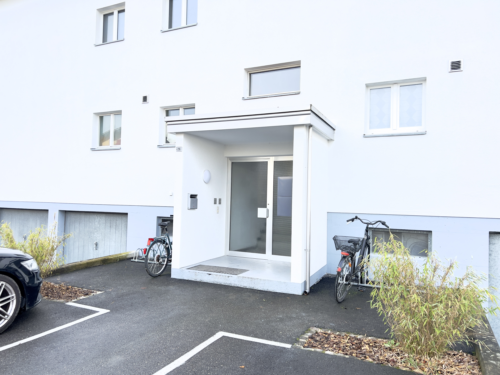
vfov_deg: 53.1
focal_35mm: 26
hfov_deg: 67.3
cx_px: 250
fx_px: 376
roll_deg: -1.5
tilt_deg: +0.2
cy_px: 188
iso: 50
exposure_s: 1/588
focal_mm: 5.7
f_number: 1.5
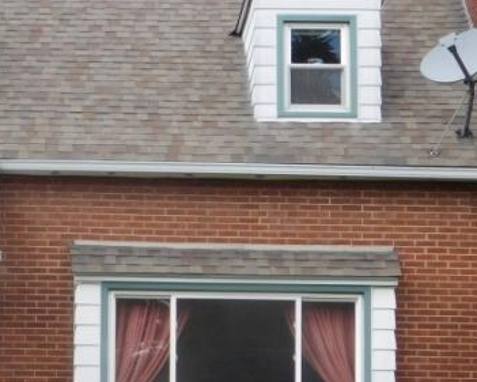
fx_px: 2372
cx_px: -37
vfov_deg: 9.2
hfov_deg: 11.3
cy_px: 368
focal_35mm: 168
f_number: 4
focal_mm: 10.4
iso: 125
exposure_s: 1/400
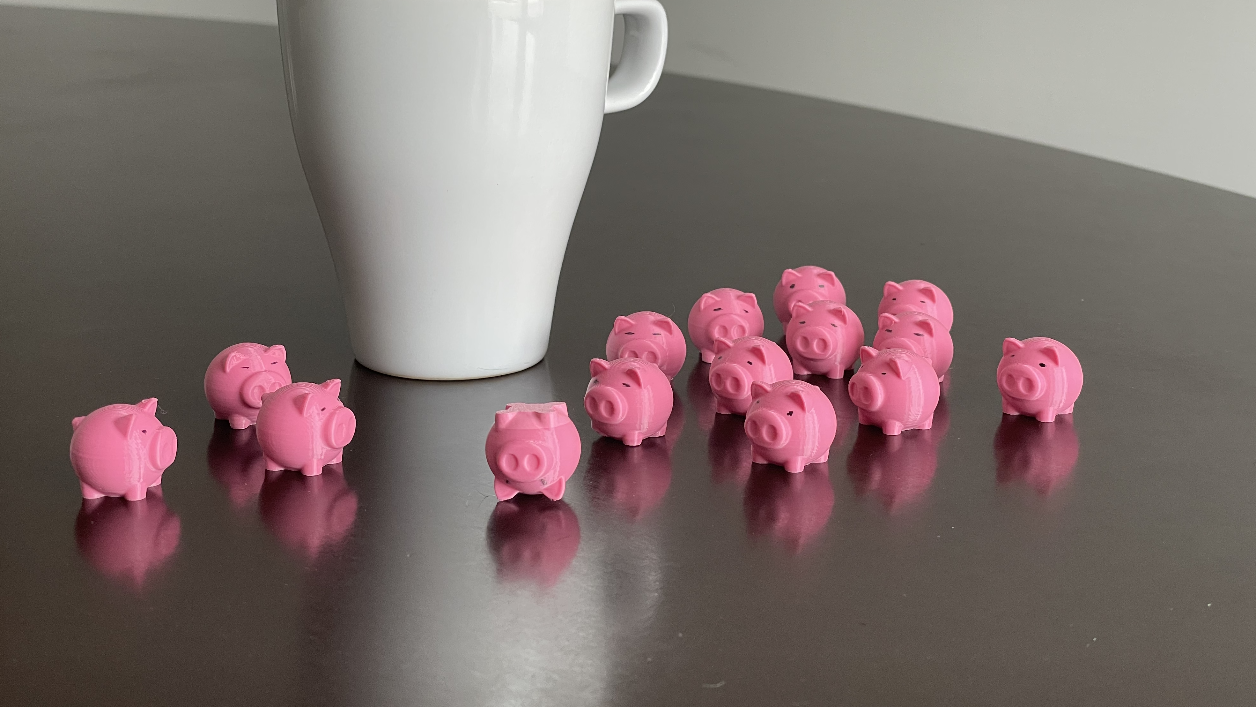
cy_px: 295
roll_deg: -1.1
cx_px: 617
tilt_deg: -14.0
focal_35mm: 58
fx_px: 1932
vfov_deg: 20.7
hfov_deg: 36.0
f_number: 2
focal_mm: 6
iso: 100
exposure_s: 1/99
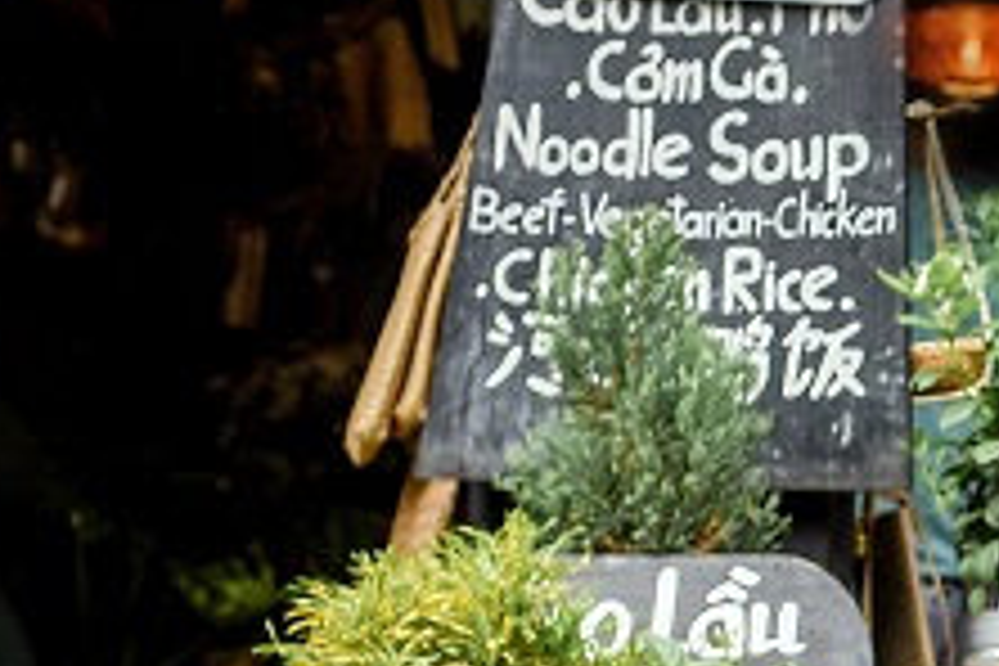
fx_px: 3940
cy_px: 742
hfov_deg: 12.8
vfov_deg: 9.6
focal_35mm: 142
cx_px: 1917
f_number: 2.8
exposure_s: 1/400
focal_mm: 35
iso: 200
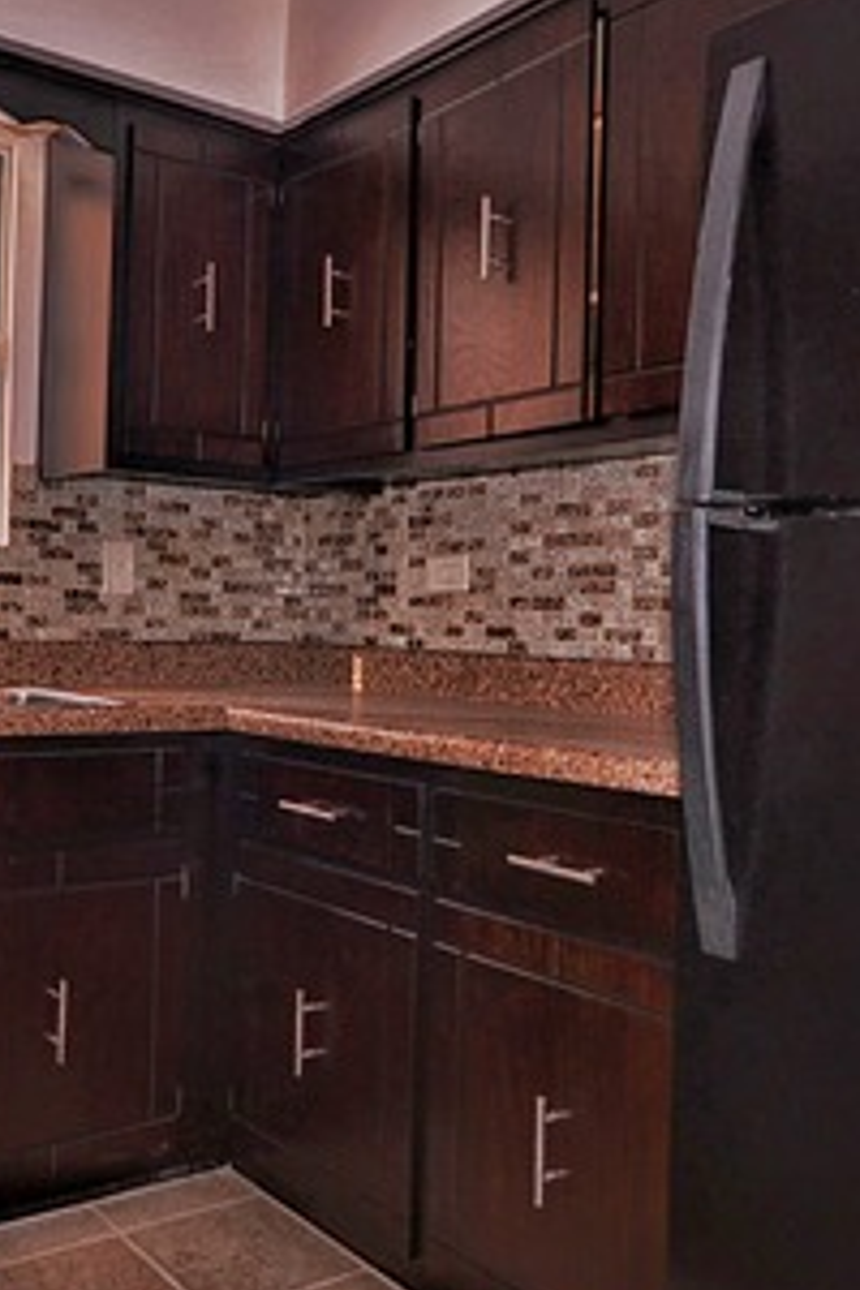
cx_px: 215
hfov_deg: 40.0
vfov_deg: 58.7
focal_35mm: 32
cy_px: 617
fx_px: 1147
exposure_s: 1/60
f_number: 4
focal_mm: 10
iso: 100
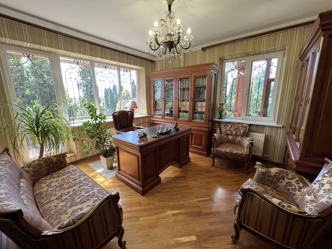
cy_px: 124
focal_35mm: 13
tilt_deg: -12.8
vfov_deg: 89.9
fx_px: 125
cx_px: 166
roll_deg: +0.2
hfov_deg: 106.2
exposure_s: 1/100
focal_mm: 1.57
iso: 125
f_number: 1.8
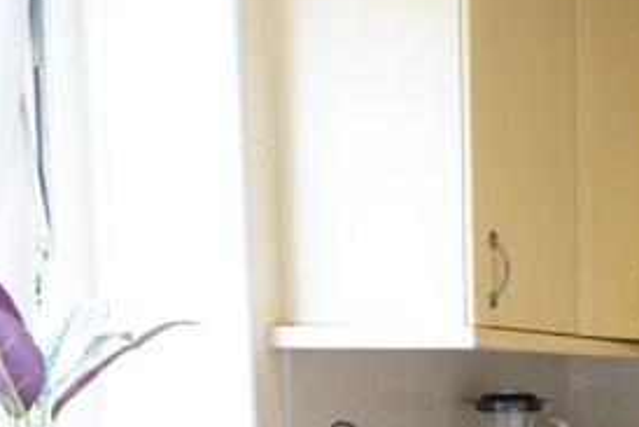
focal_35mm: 70
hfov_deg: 21.8
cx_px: 1059
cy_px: 449
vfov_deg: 18.8
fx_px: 1243
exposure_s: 1/40
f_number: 5
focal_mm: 16
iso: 400
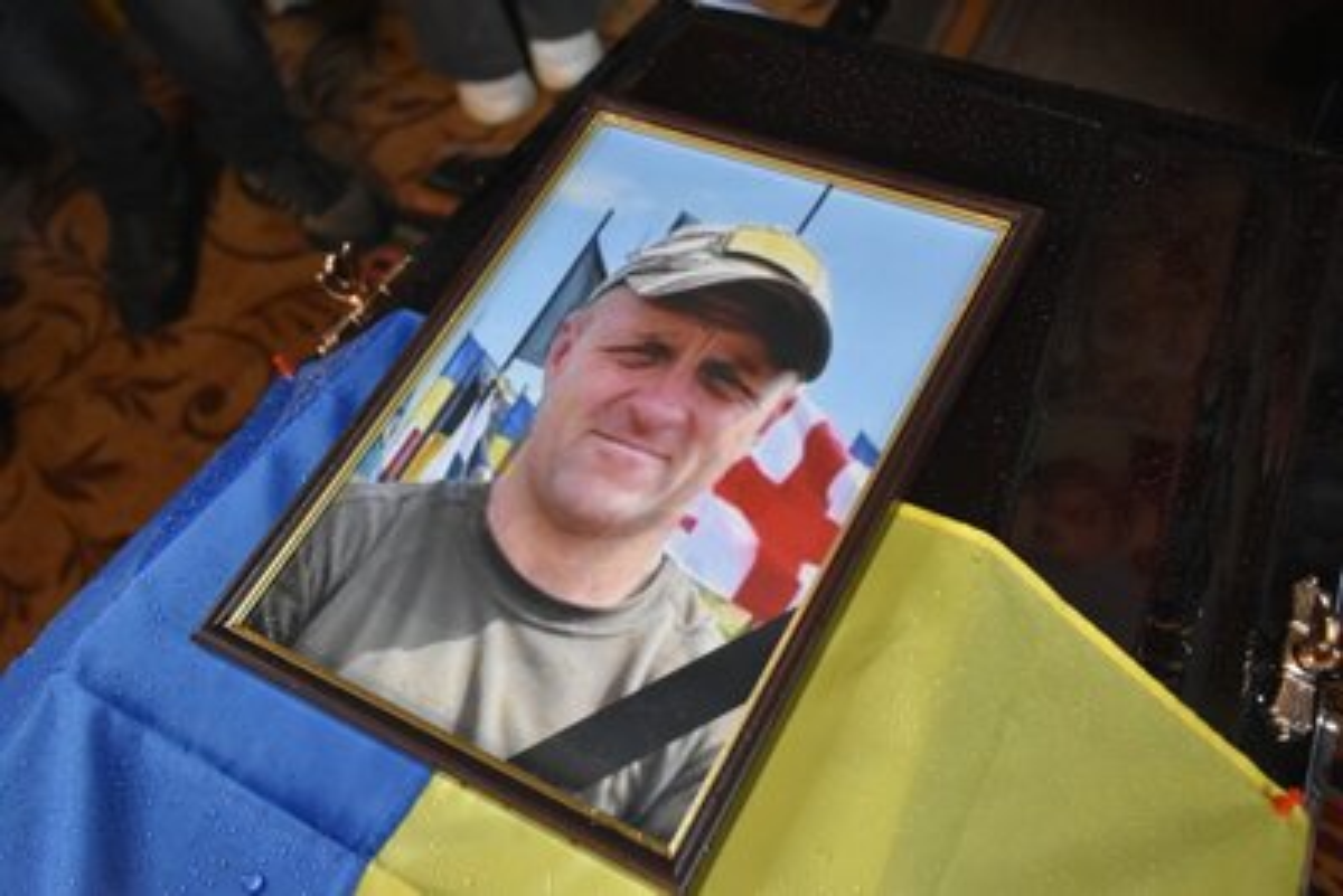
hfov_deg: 53.1
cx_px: 672
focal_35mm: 36
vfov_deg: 36.9
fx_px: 1343
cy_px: 448
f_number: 3.8
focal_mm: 24
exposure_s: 1/60
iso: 2800
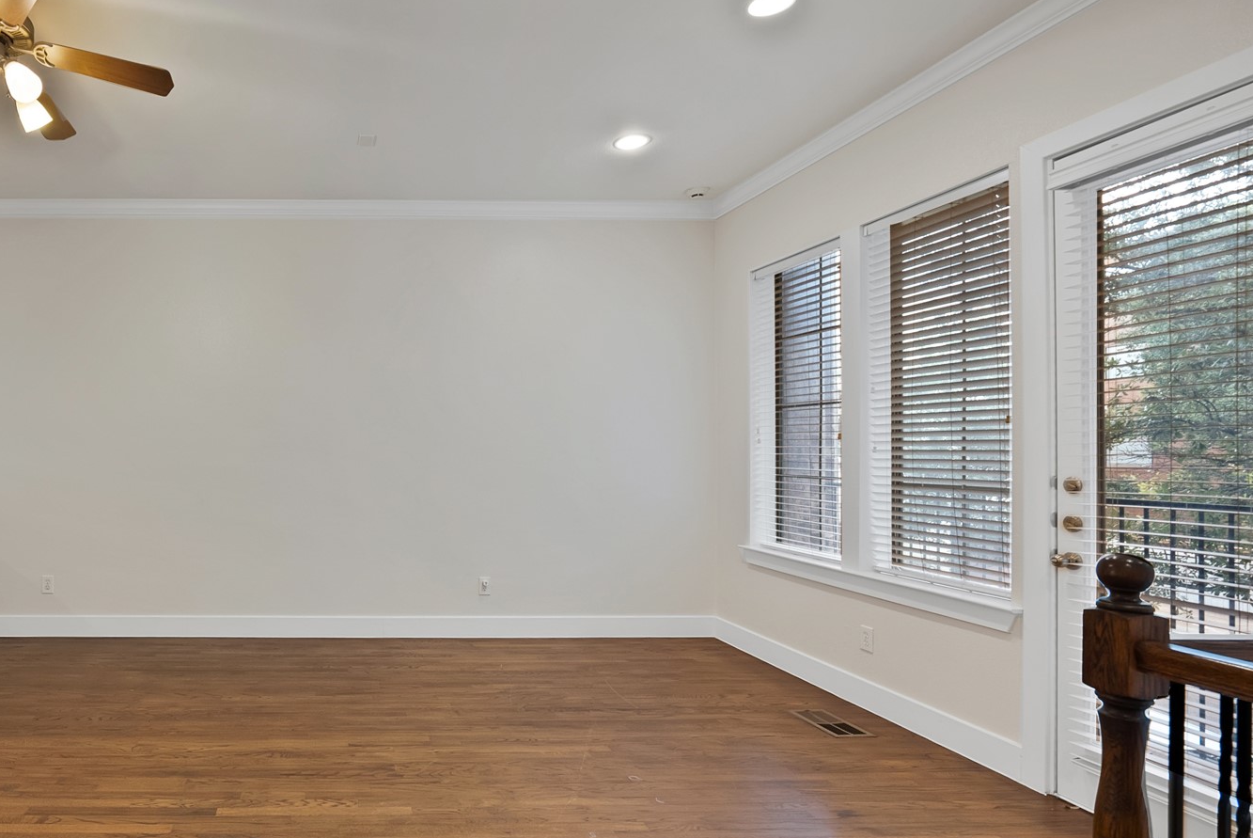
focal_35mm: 18
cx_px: 333
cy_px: 458
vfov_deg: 67.3
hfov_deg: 83.7
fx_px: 627
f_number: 9
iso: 640
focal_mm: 12
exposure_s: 1/5
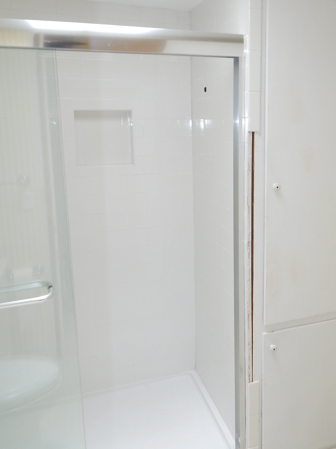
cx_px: 229
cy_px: 186
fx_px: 414
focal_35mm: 32
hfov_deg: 43.4
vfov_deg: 56.5
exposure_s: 1/30
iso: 140
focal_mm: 4
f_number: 3
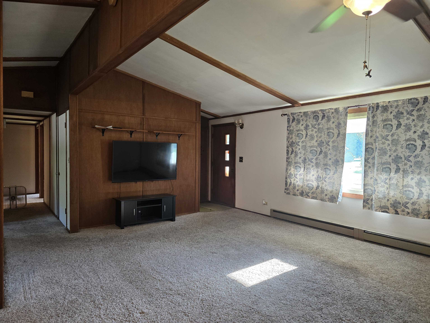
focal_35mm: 23
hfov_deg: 73.9
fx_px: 286
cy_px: 162
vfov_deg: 58.9
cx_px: 215
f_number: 1.7
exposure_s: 1/120
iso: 200
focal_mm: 6.3
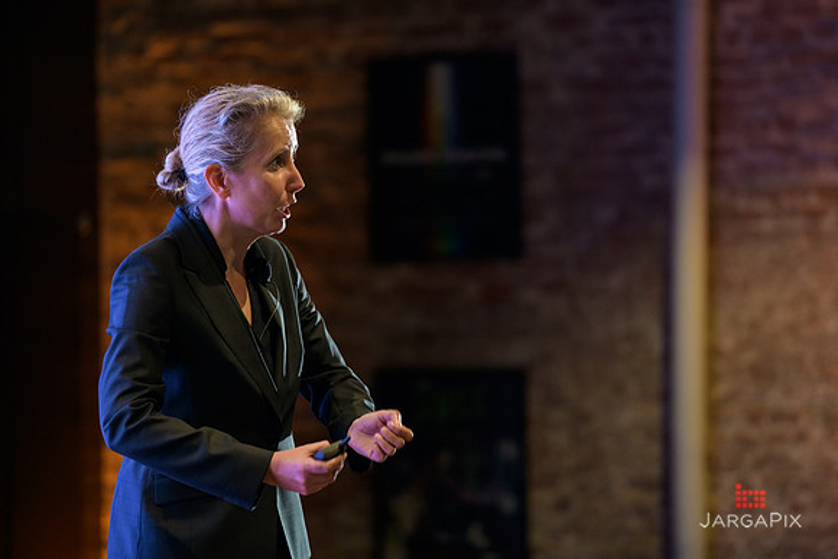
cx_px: 419
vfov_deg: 6.9
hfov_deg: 10.3
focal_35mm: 200
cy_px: 280
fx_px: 4656
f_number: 3.2
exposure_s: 1/200
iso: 1600
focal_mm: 200
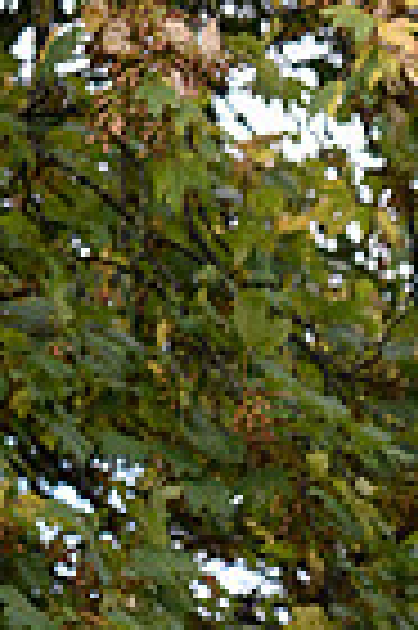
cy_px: 1251
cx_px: 742
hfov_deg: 2.0
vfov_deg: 3.0
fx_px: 11977
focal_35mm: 686
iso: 1250
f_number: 5.6
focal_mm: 165
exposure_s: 1/800
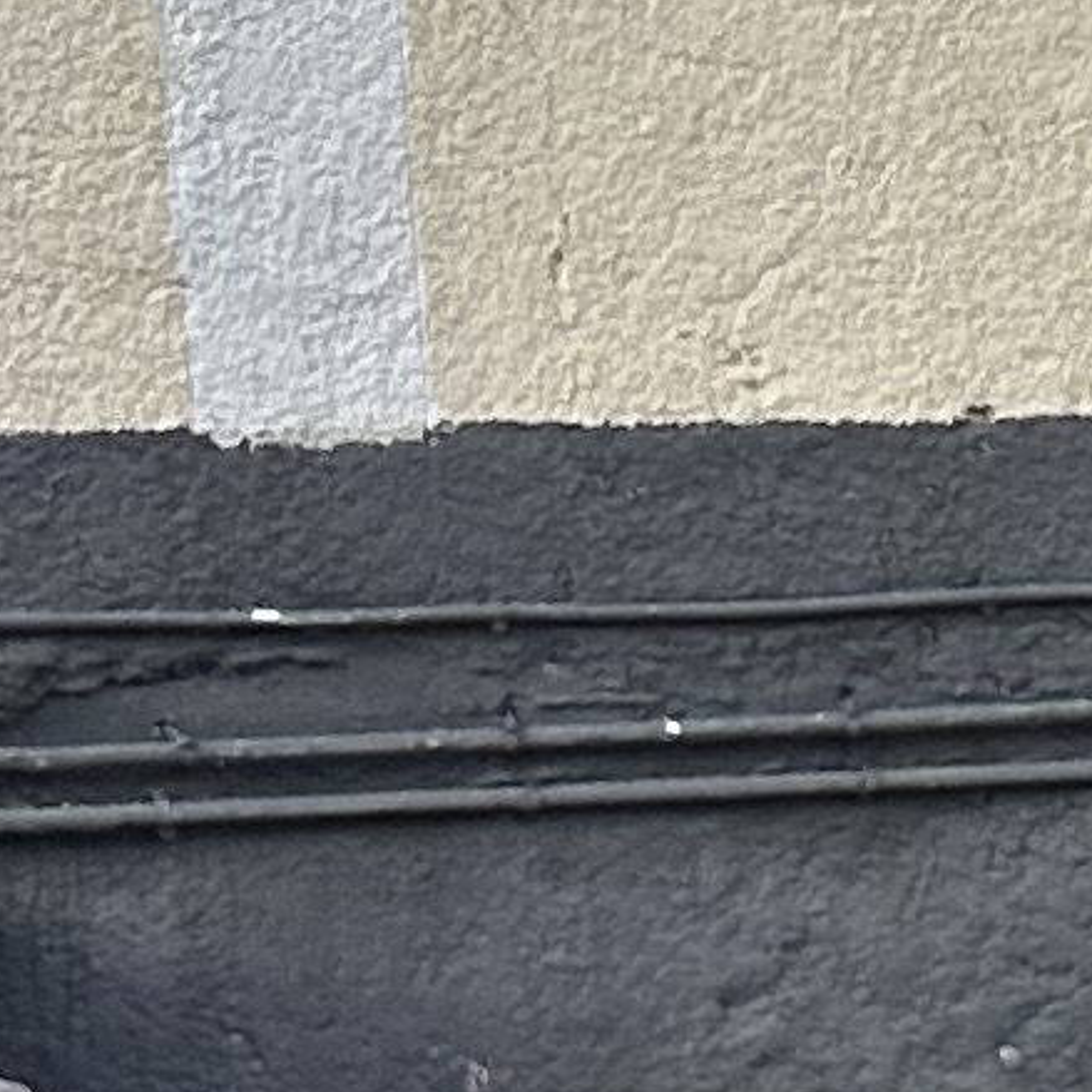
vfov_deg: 8.9
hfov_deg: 6.7
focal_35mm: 195
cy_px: 1264
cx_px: 4617
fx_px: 6960
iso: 80
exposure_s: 1/1433
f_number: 1.78
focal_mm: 6.86
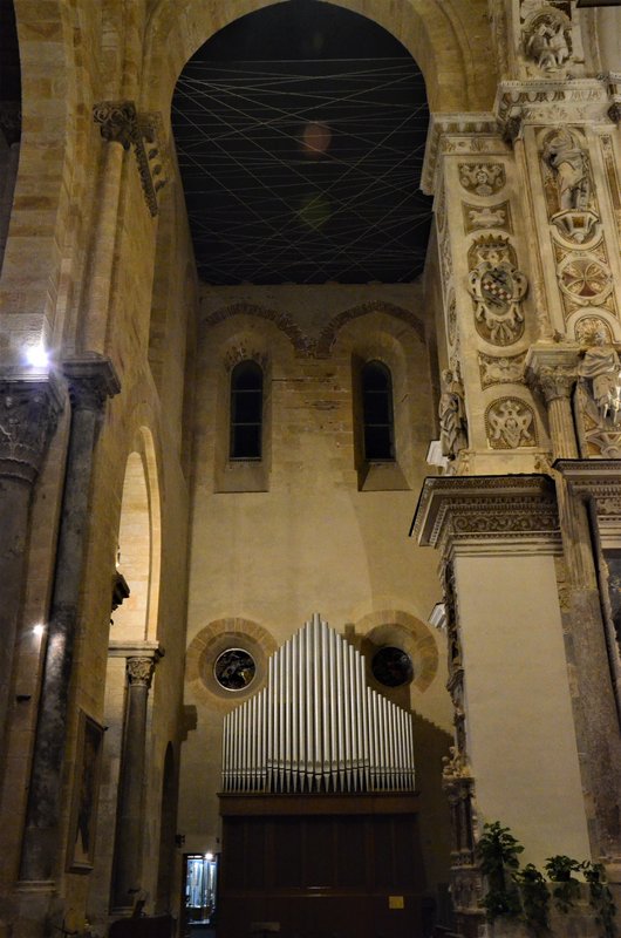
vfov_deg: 53.2
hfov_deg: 36.7
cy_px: 469
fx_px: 935
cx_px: 310
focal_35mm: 36
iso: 6400
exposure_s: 1/30
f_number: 7.1
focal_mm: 24
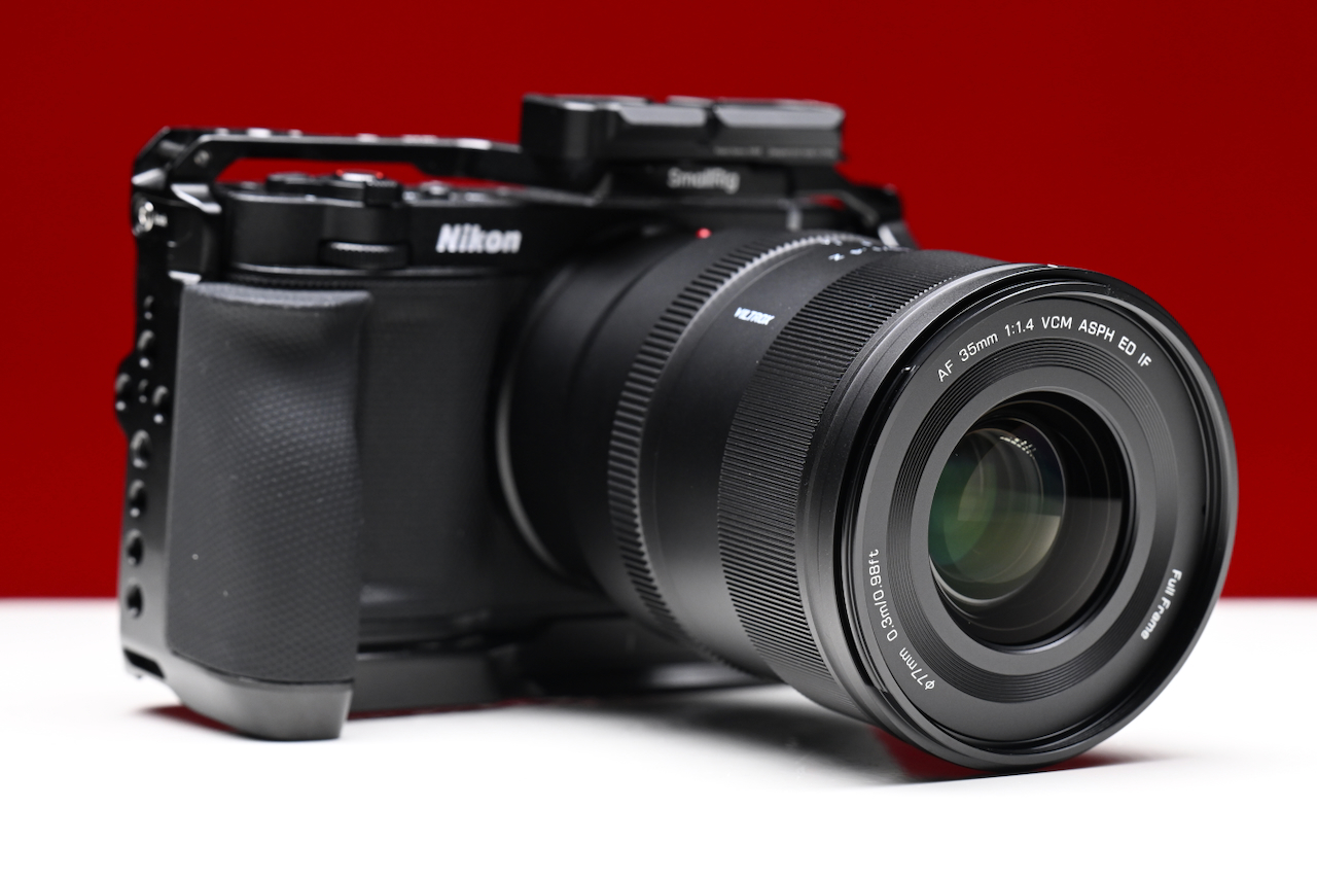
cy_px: 439
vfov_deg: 11.6
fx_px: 4316
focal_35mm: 118
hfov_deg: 17.3
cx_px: 658
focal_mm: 79
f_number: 6.3
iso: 800
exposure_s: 1/60
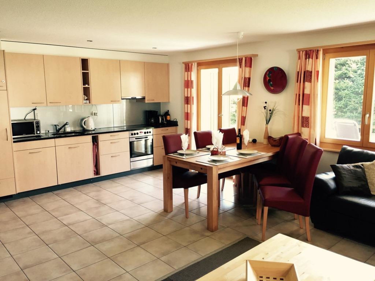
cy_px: 140
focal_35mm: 29
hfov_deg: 61.7
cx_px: 188
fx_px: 314
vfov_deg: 48.2
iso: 80
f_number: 2.2
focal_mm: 4.15
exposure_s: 1/30
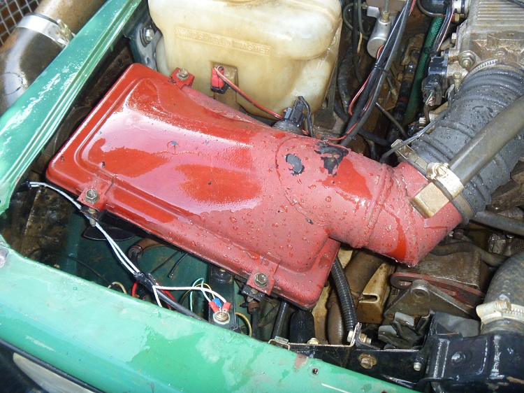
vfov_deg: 40.7
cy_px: 196
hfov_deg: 52.6
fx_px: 530
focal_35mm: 35
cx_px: 262
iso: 250
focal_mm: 6.3
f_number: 3.5
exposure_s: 1/60
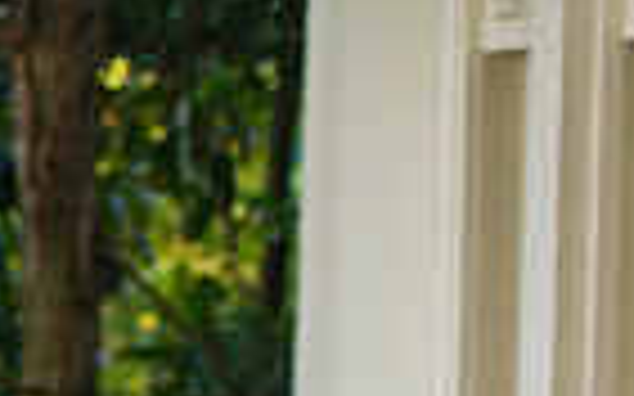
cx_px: -616
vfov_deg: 3.5
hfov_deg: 5.5
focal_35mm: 376
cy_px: 418
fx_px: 6494
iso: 400
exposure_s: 1/60
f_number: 6.3
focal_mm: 90
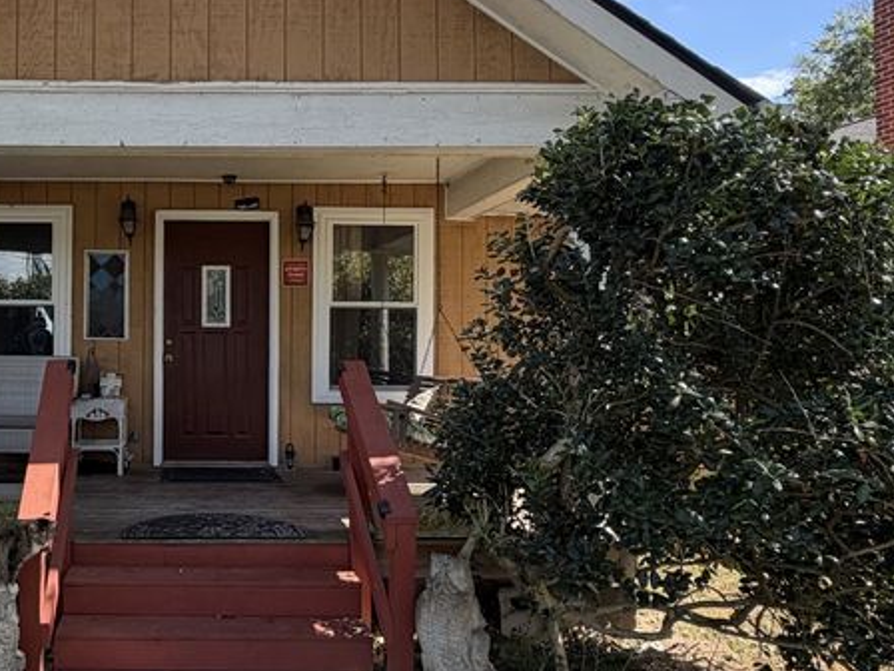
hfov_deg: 53.5
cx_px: 196
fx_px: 826
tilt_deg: +1.4
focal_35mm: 32
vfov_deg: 44.2
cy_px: 336
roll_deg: -0.5
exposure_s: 1/490
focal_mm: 2.22
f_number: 2.2
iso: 64
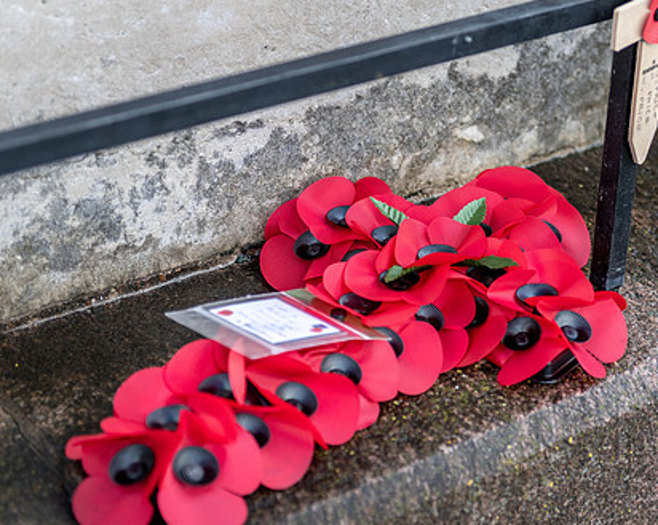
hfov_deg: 23.8
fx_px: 1557
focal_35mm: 80
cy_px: 238
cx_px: 421
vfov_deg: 19.2
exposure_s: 1/800
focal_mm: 52
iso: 200
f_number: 2.8
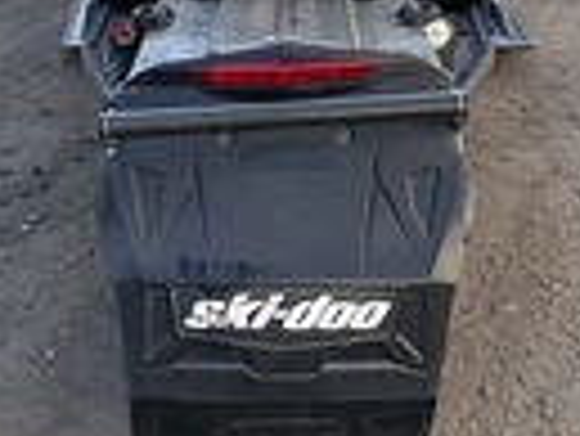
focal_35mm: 90
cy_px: 49
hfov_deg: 21.7
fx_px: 1509
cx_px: 238
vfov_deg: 16.2
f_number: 1.8
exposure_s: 1/370
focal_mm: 3
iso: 25
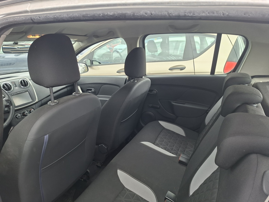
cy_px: 101
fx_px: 179
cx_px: 134
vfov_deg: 58.9
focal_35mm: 23
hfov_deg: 73.9
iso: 50
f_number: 1.8
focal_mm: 5.54
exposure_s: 1/185
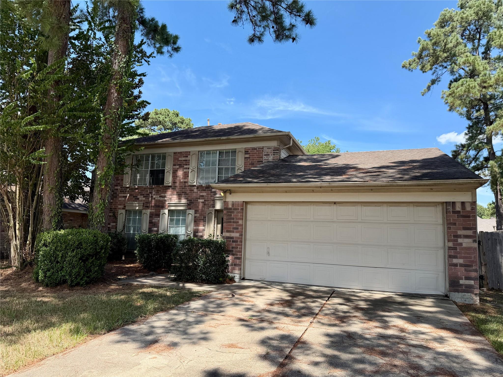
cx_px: 252
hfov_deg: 71.6
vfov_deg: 56.8
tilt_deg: +7.1
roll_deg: -2.6
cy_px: 188
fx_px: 349
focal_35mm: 24
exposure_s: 1/2053
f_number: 1.78
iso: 80
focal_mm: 6.76
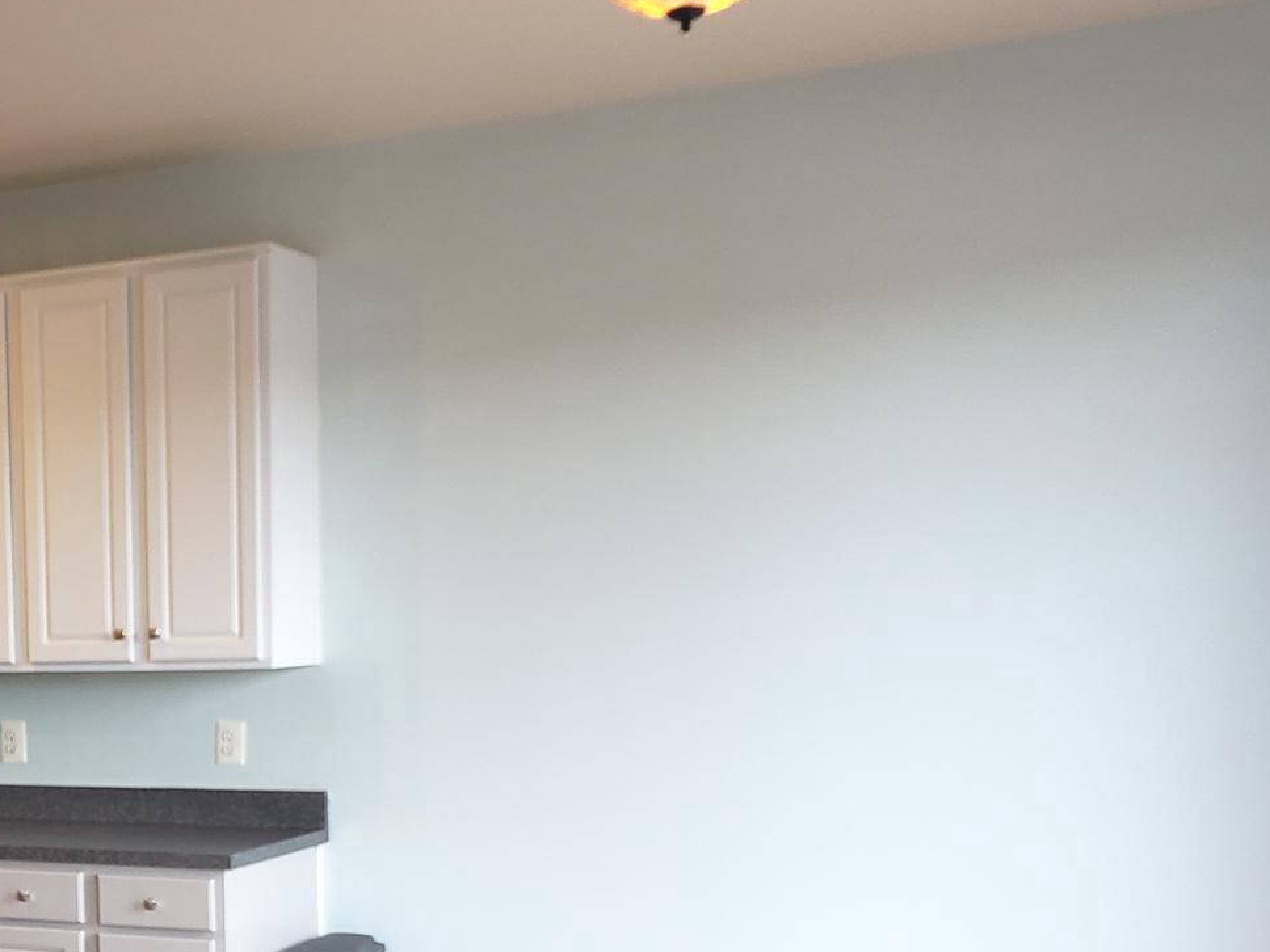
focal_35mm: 55
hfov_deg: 32.6
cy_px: 804
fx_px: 2018
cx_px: 49
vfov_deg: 25.9
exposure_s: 1/60
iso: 160
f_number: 2.4
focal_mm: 4.3
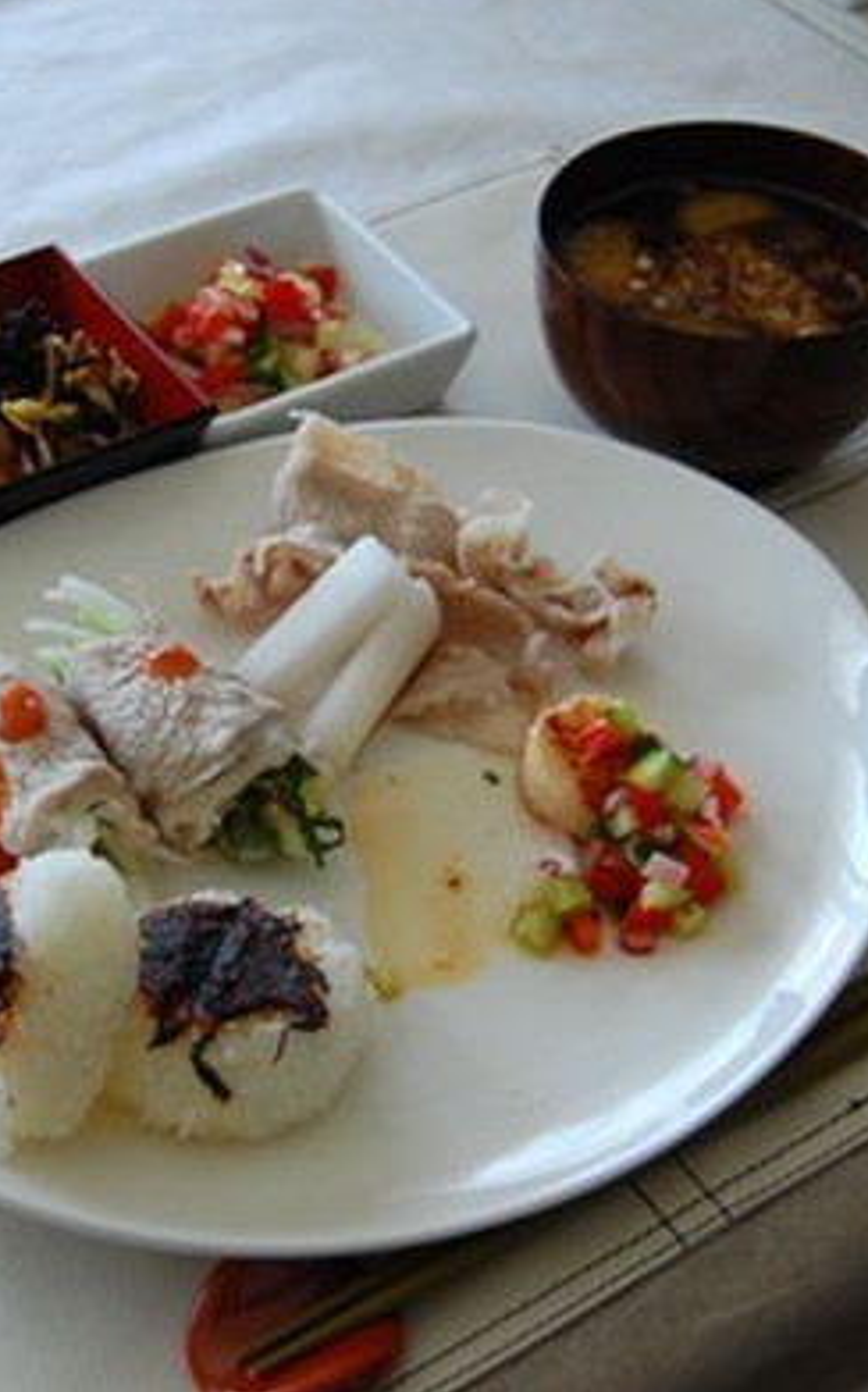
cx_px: 206
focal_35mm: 61
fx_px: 2311
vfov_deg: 33.5
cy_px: 689
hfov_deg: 21.1
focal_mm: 26
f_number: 4.2
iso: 400
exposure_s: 1/20
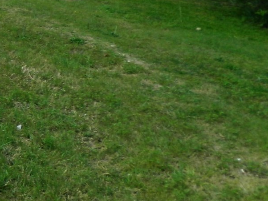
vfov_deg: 17.1
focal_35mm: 85
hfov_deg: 19.5
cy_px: 8
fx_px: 658
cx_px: -154
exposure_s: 1/250
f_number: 8.7
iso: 80
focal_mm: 4.5
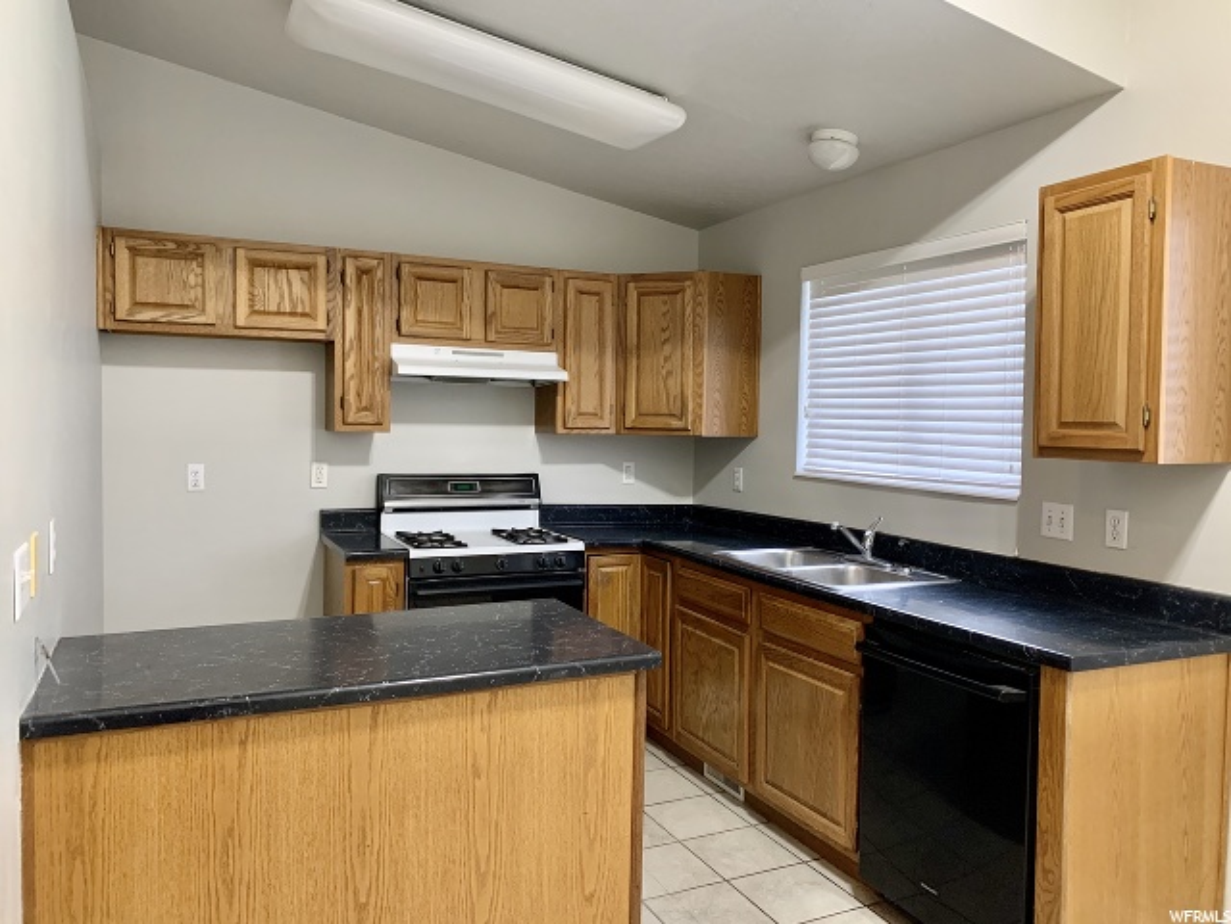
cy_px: 462
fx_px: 925
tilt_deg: -2.1
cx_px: 616
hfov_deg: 67.3
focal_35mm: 26
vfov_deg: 53.1
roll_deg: -1.1
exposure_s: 1/40
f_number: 1.8
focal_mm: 4.25
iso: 400
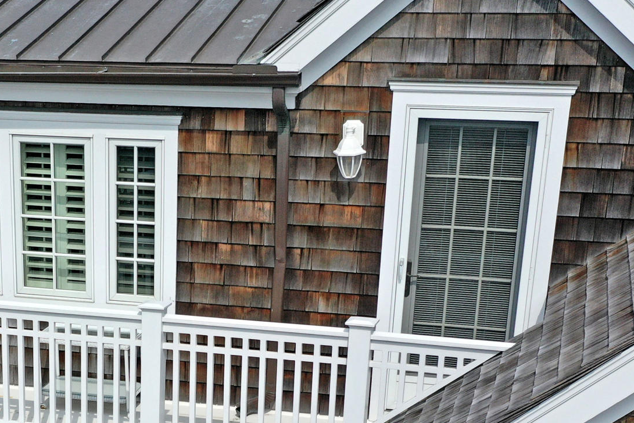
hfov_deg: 25.7
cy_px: 520
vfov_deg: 16.9
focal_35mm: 77
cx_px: 103
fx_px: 1356
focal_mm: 10.3
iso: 100
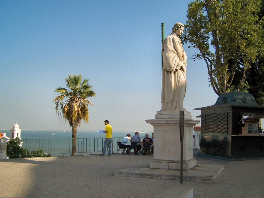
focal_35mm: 38
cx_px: 132
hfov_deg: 49.0
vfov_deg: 37.7
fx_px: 290
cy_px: 99
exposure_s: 1/350
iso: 80
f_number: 2.8
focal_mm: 6.3
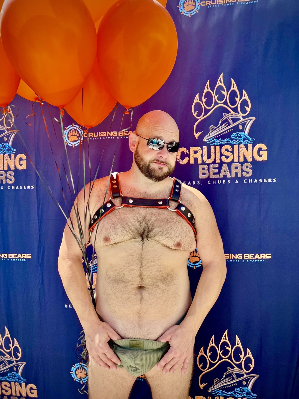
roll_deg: +0.0
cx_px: 150
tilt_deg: -2.9
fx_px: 299
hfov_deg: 53.1
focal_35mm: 26
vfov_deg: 67.3
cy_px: 200
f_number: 1.5
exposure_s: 1/581
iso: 50
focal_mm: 5.7
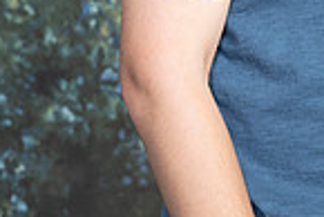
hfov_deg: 7.8
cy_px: -262
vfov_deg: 5.1
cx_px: 322
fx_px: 2369
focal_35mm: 263
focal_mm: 85
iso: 320
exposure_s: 1/125
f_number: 9
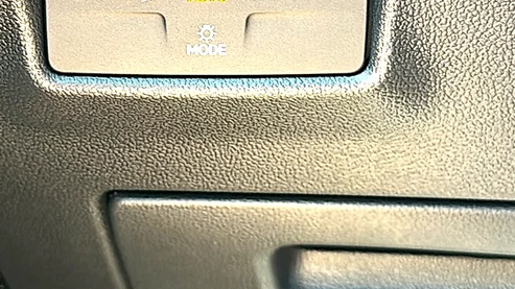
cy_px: 19
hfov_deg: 32.2
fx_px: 887
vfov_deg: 18.2
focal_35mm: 65
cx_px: 184
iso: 64
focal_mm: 6.86
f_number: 1.78
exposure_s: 1/50
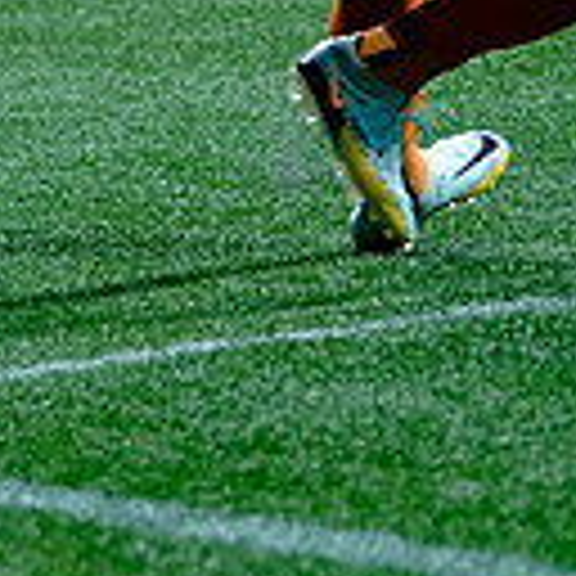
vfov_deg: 3.7
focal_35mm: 472
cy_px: -250
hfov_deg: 3.7
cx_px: -108
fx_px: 8886
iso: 5000
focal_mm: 123
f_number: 4
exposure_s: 1/2000
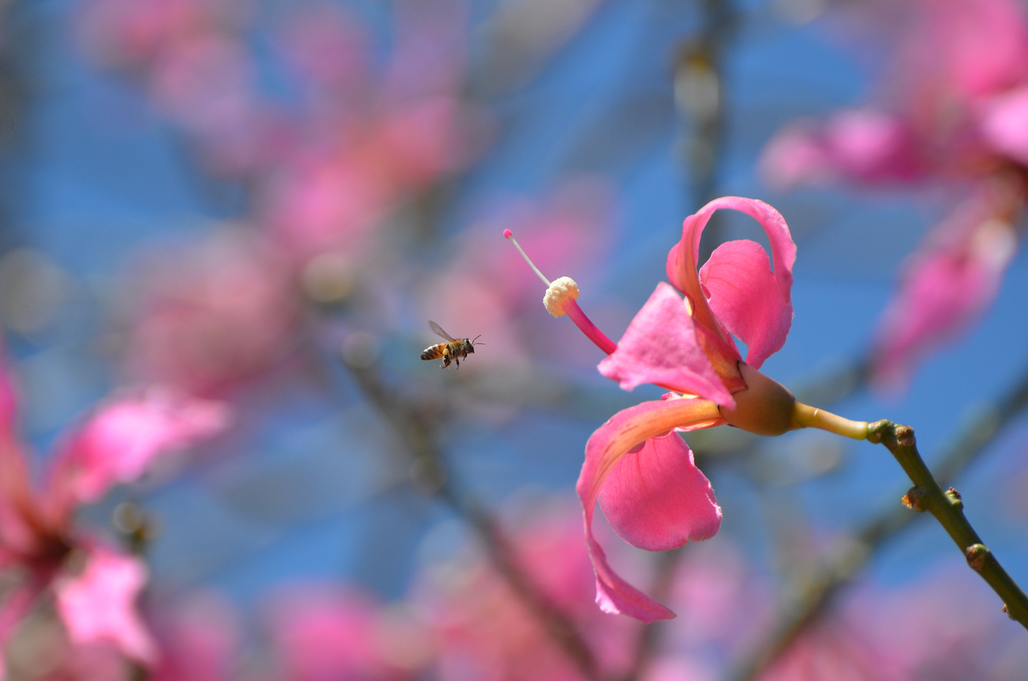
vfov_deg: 3.4
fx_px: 11540
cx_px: 514
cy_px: 340
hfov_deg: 5.1
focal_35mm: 405
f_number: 5.6
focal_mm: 270
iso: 400
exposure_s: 1/2000
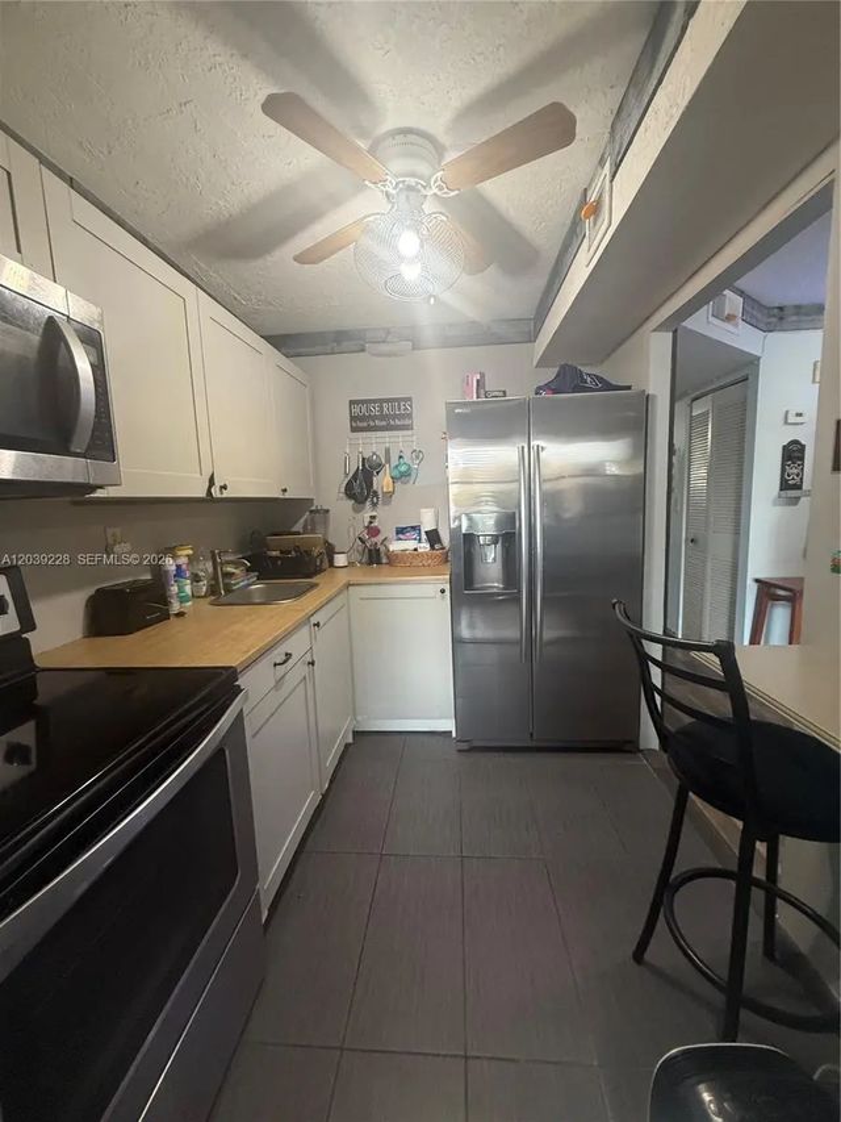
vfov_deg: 102.1
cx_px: 420
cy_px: 561
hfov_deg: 85.7
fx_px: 453
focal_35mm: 14
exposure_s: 1/60
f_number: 2.2
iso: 250
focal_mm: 2.22
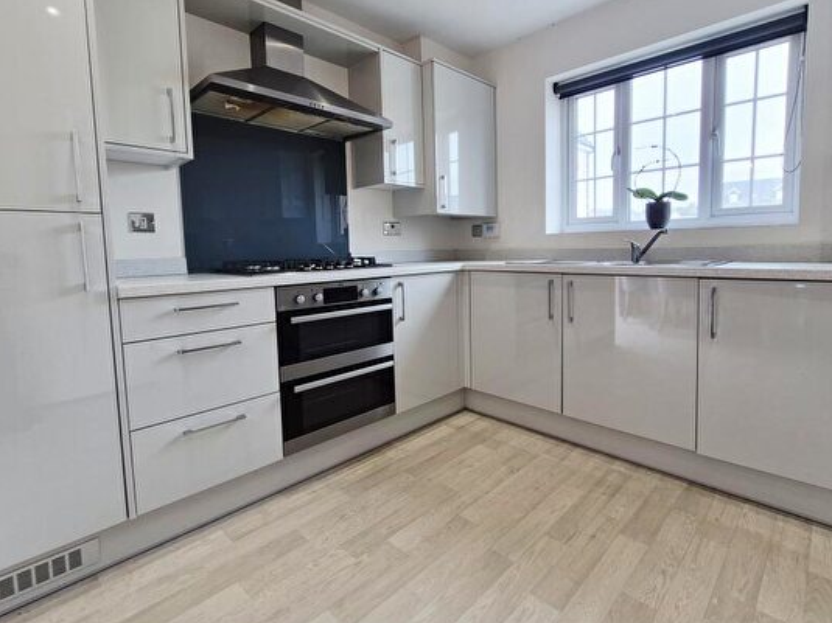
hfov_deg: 90.8
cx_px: 456
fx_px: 409
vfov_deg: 74.5
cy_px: 277
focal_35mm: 17
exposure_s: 1/100
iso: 50
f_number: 2.2
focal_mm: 1.74
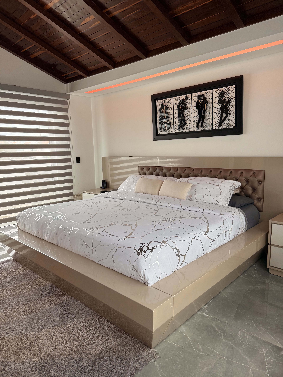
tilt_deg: -9.0
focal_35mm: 24
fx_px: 262
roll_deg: +1.3
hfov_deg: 56.8
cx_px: 142
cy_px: 188
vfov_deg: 71.6
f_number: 1.78
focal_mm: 6.76
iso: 125
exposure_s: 1/60
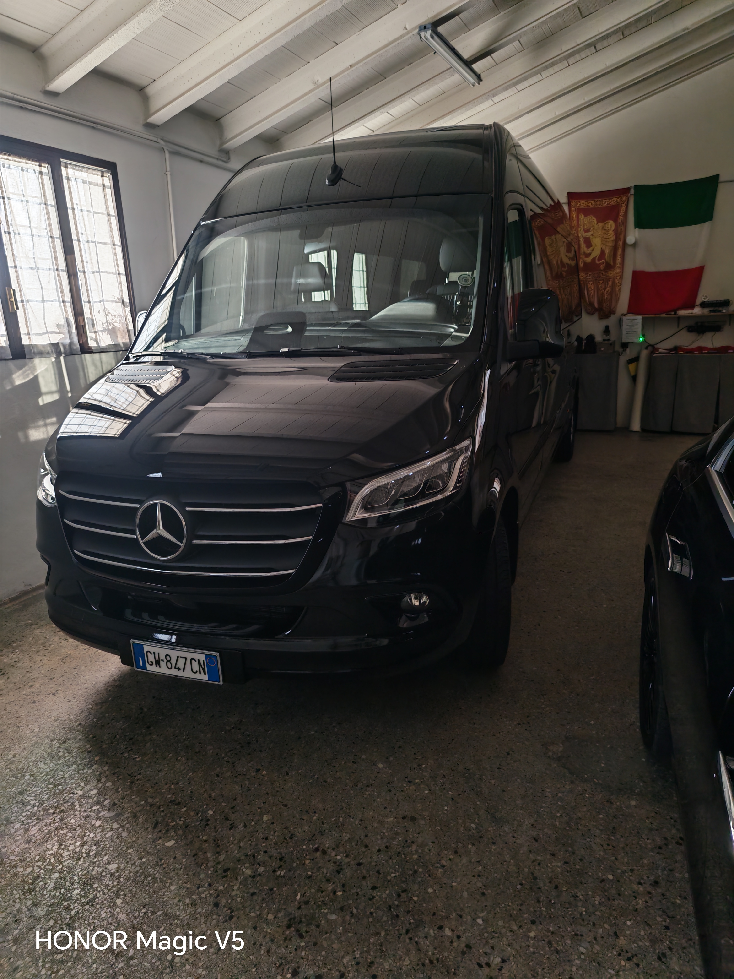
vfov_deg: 73.9
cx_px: 367
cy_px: 490
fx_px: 650
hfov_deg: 58.9
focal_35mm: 23
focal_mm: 5.4
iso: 64
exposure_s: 1/100
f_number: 1.6
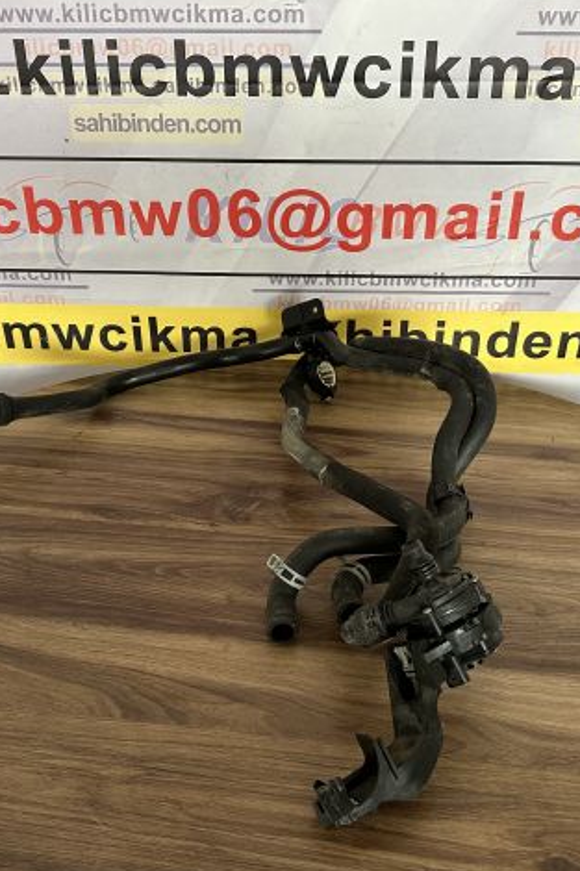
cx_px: 289
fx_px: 822
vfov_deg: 55.8
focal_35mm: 34
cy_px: 436
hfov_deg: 38.9
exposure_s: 1/121
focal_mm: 6.86
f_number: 1.78
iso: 200
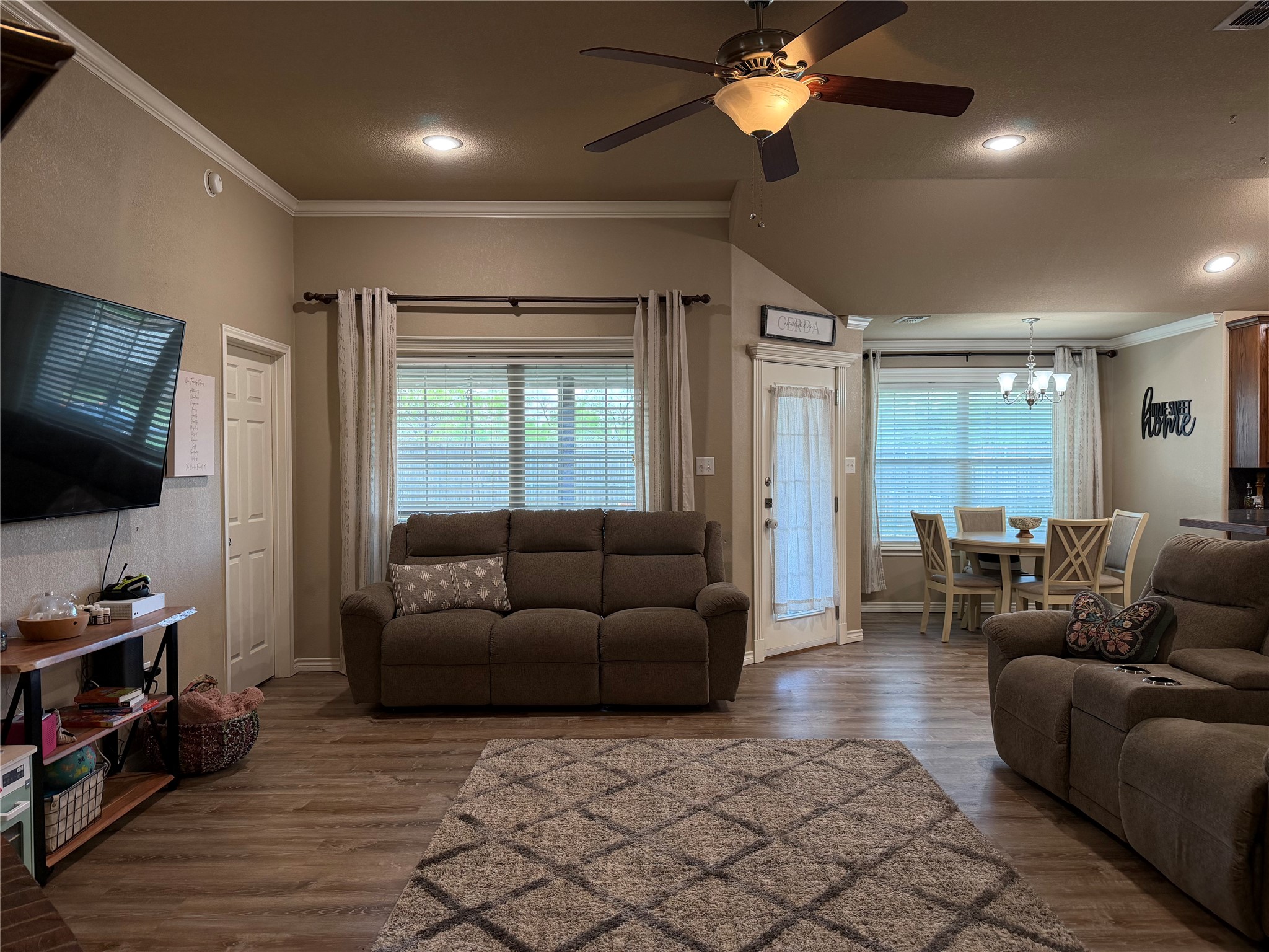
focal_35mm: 24
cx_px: 634
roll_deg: +0.6
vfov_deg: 56.8
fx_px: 880
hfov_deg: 71.6
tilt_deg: -1.7
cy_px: 476
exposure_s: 1/120
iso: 250
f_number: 1.78
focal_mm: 6.76
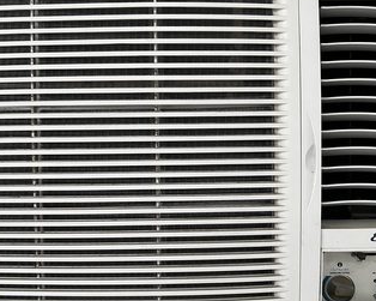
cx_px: 183
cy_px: 168
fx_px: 412
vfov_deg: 40.1
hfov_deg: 49.1
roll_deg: +1.6
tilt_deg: -6.7
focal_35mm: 37
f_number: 1.5
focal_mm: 5.7
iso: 125
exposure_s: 1/60
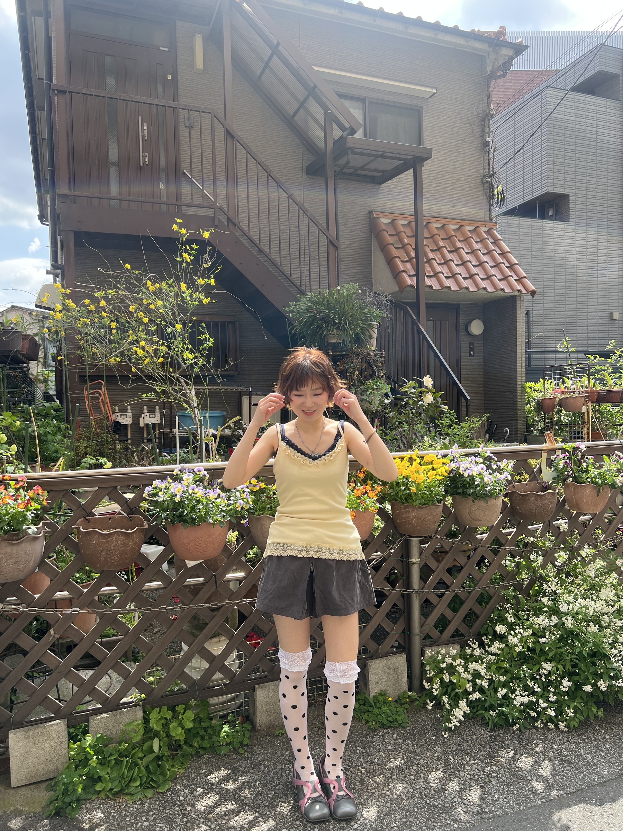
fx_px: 624
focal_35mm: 26
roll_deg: +1.6
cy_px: 416
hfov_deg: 53.1
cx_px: 312
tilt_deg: -0.3
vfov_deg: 67.3
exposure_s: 1/1100
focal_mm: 5.7
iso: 50
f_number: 1.5
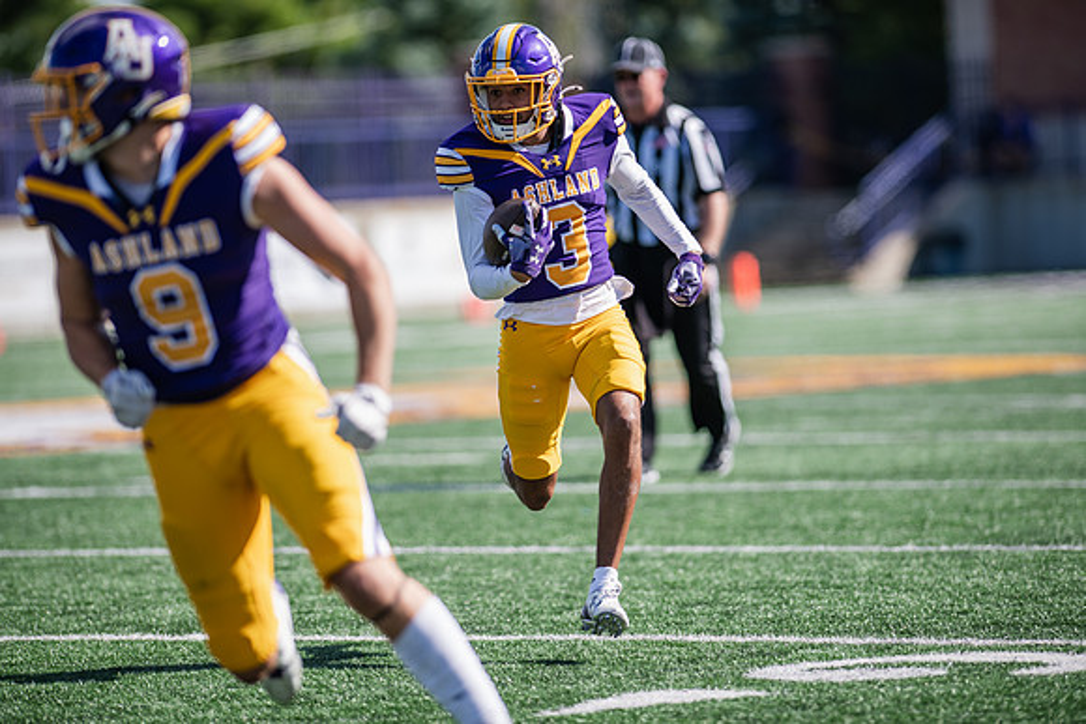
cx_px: 543
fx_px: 9052
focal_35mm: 300
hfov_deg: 6.9
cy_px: 362
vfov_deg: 4.6
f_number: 3.2
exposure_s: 1/1000
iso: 100
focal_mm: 300
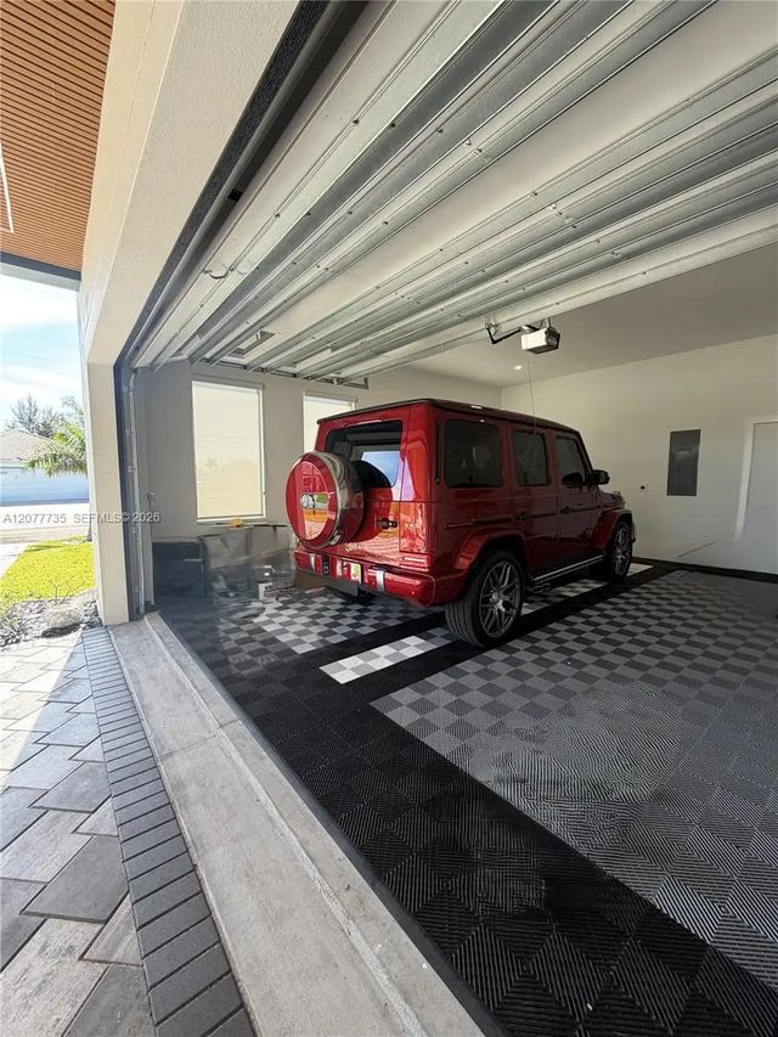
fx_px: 419
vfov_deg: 102.1
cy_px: 518
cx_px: 389
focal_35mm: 14
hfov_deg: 85.7
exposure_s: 1/145
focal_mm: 2.22
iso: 40
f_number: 2.2
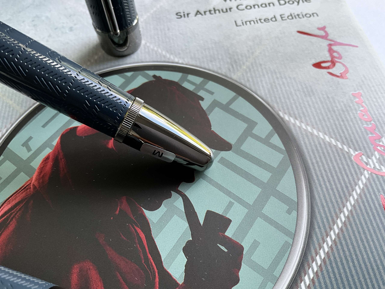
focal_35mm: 29
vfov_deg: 48.2
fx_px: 323
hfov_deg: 61.7
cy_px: 144
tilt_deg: -58.8
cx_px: 192
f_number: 1.8
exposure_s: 1/122
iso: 50
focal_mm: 3
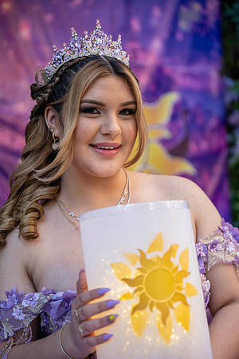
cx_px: 120
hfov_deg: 19.5
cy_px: 180
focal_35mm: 70
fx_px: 697
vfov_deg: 28.8
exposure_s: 1/100
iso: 160
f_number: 2.8
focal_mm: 70
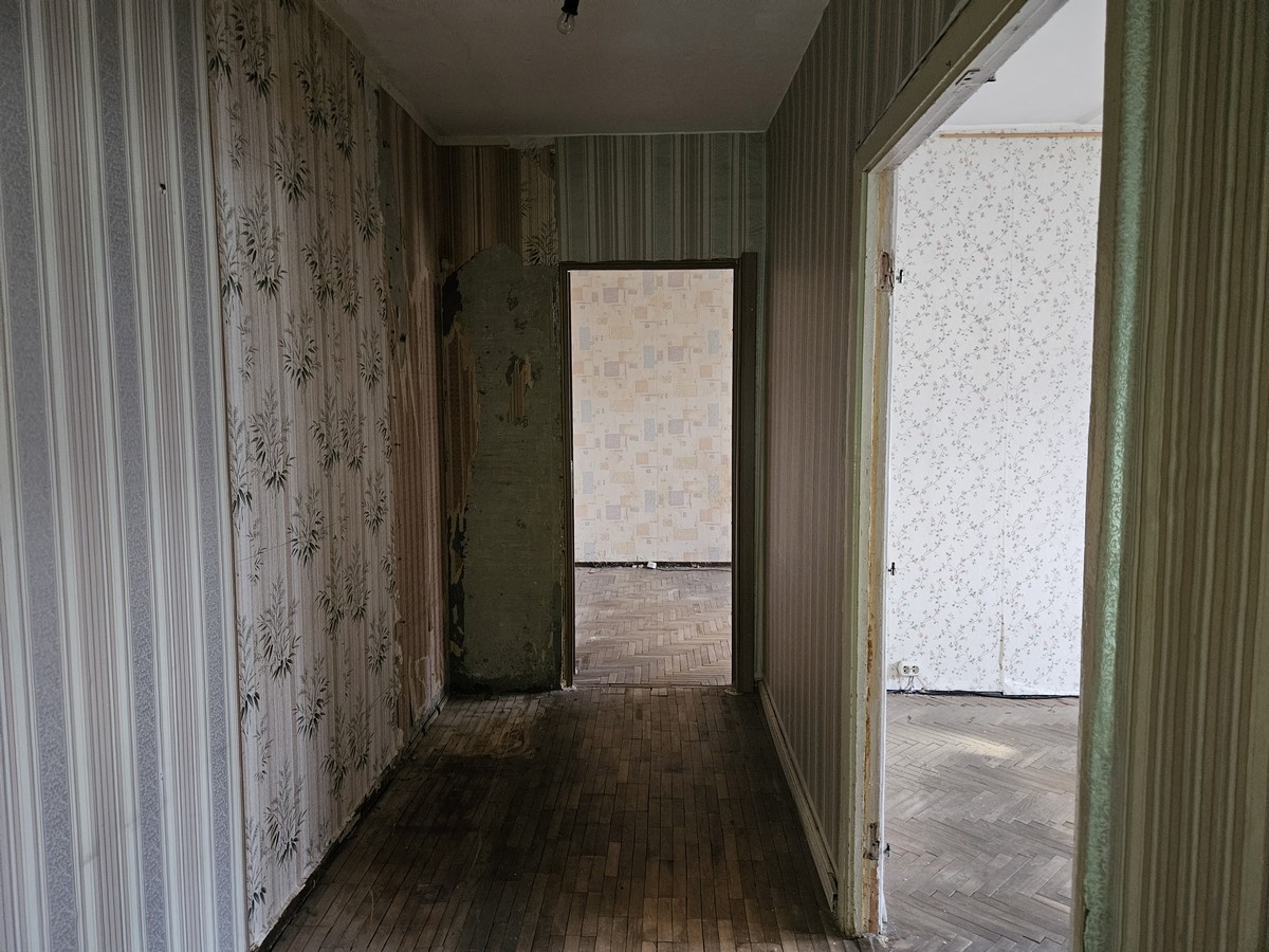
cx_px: 634
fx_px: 843
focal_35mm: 23
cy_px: 476
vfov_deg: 58.9
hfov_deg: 73.9
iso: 640
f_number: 1.8
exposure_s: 1/25
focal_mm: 5.4
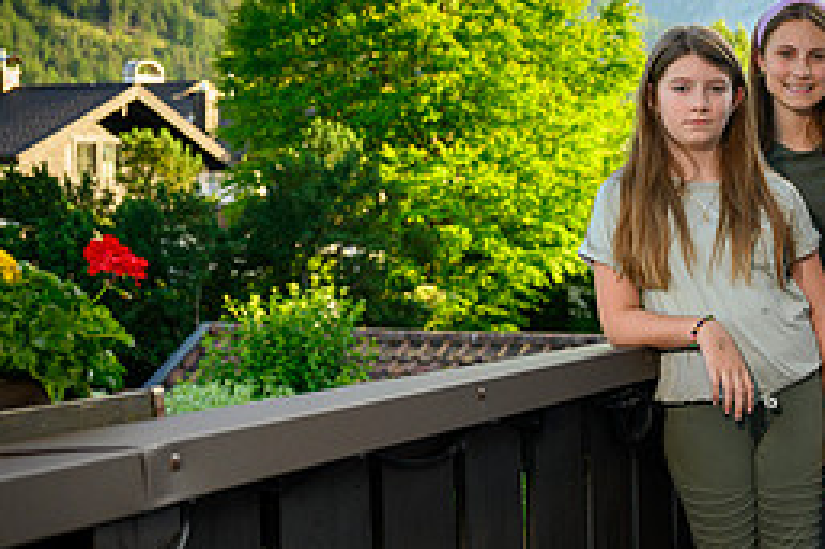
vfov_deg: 19.2
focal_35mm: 71
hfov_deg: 27.1
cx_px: 803
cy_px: 283
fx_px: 1626
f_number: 3.5
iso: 400
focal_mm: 31.5
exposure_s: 1/800
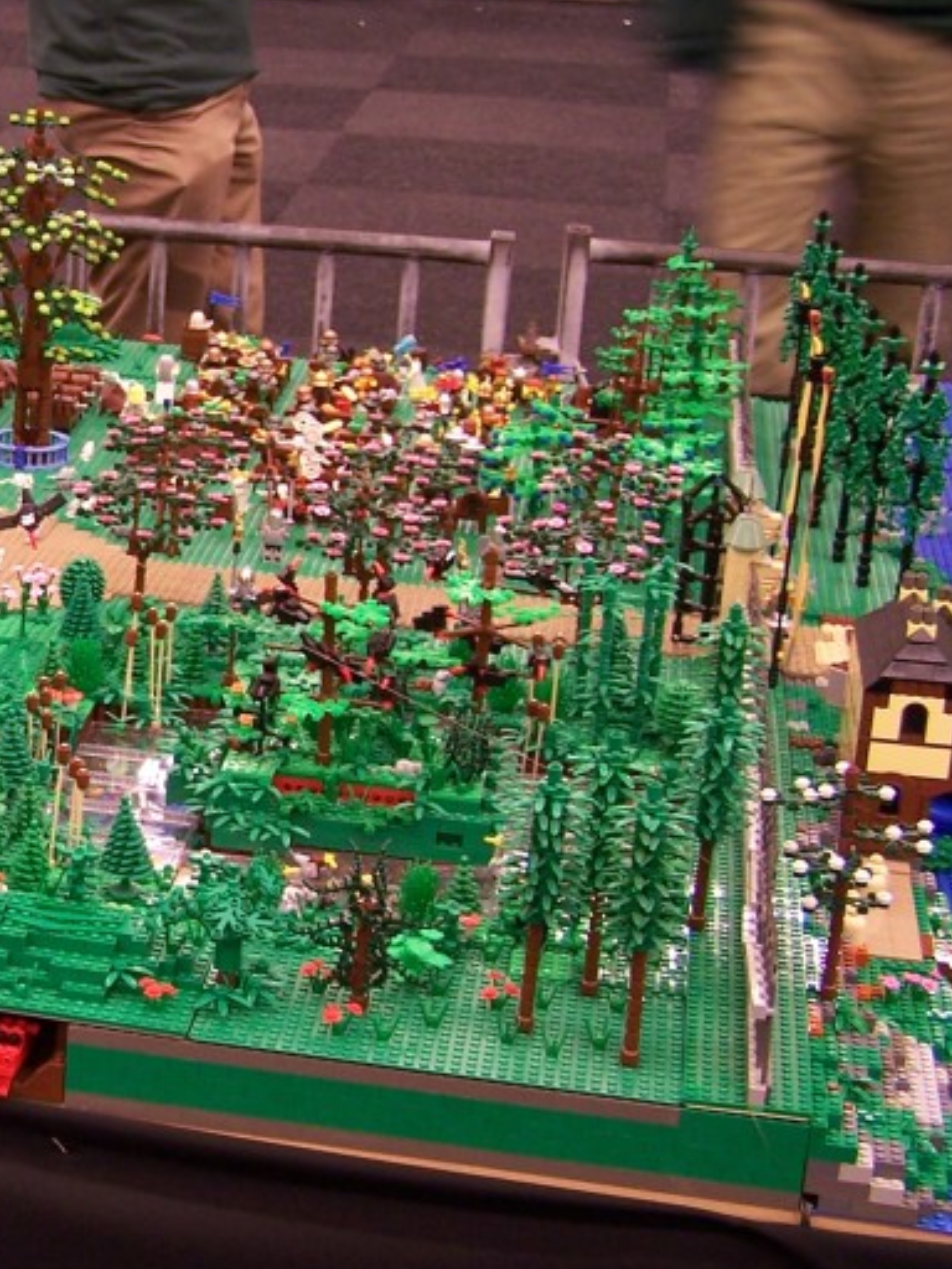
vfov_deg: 25.7
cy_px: 642
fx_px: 2787
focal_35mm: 76
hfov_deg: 18.3
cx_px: -233
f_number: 2.8
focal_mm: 6.3
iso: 80
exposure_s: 1/2
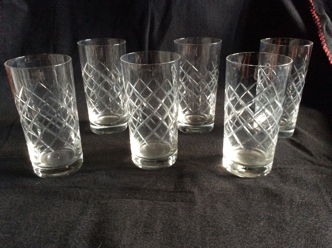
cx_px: 166
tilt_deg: -24.0
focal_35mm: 32
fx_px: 306
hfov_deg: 56.9
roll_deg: +0.8
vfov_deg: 44.1
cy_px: 124
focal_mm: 3.3
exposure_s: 1/17
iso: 400
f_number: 2.4
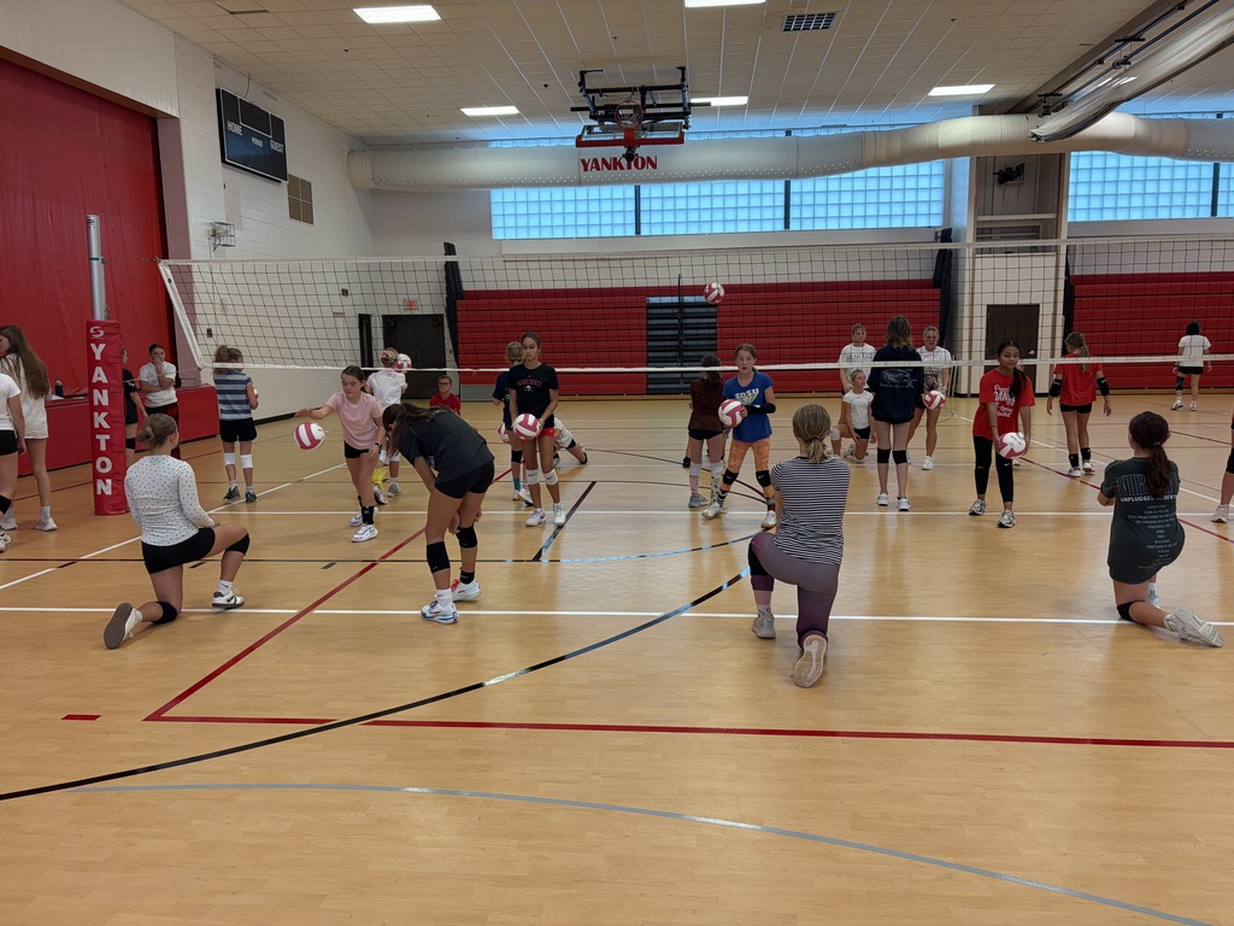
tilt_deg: -6.9
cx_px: 617
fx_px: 927
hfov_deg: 67.3
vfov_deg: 53.1
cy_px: 463
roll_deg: +1.0
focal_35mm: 26
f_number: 1.6
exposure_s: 1/120
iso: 160
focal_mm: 5.96
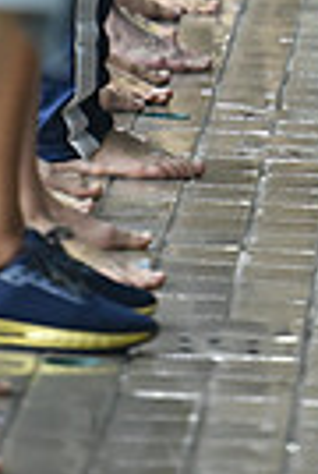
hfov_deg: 1.8
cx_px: 461
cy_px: -403
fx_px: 9952
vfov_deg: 2.7
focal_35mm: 755
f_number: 2.8
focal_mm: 175
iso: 3200
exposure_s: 1/250
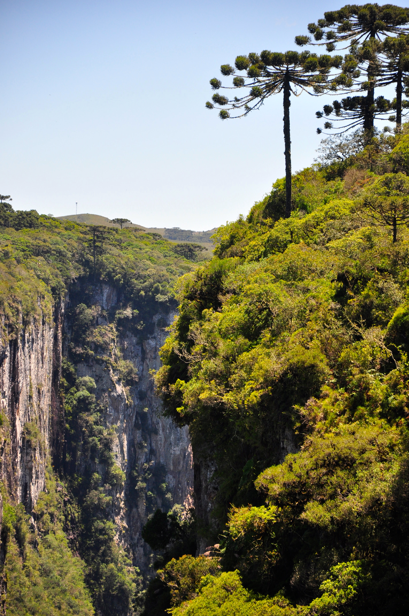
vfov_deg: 13.1
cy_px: 308
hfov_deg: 8.7
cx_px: 204
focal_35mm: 158
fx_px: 2691
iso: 250
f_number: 5.6
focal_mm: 105
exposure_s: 1/640
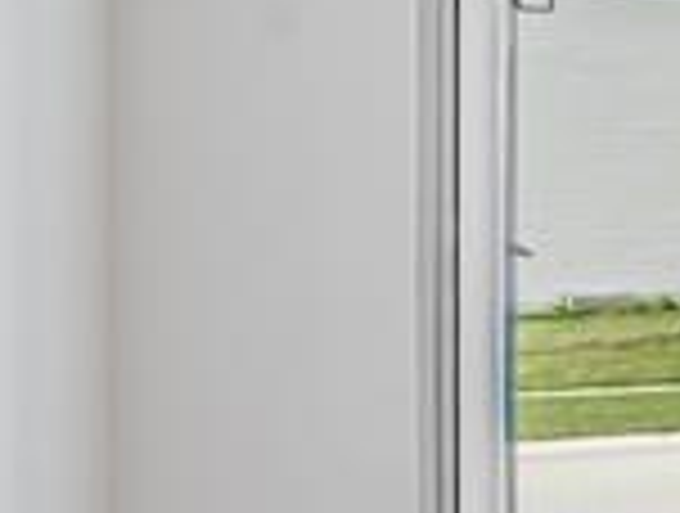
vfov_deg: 16.3
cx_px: 2139
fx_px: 1792
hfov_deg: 10.9
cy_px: 214
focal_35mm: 91
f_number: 9
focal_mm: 14
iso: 100
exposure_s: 1/3
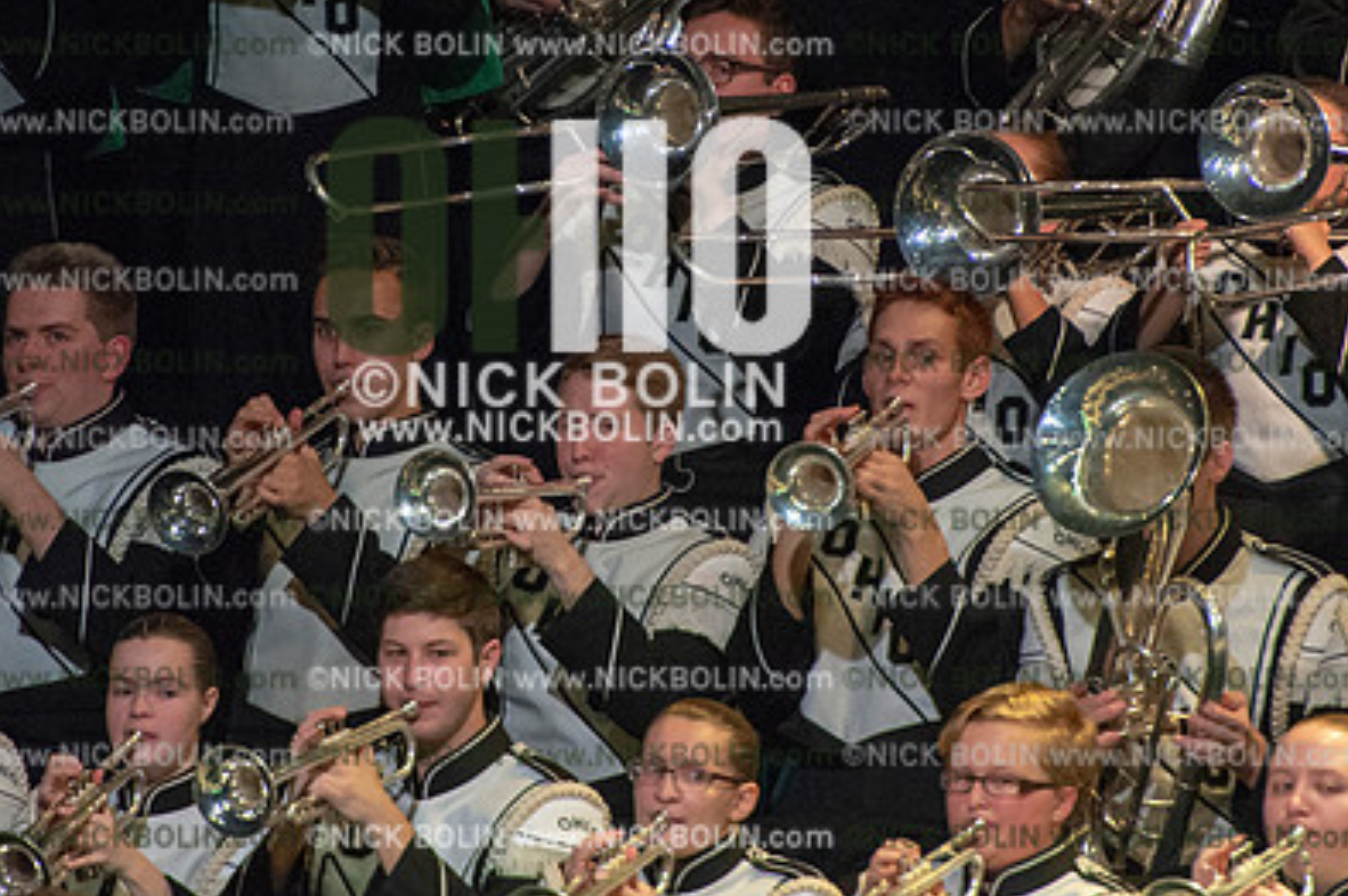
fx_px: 22036
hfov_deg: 3.5
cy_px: 280
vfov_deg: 2.3
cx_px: 568
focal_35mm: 589
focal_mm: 400
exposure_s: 1/320
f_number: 5.6
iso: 8000
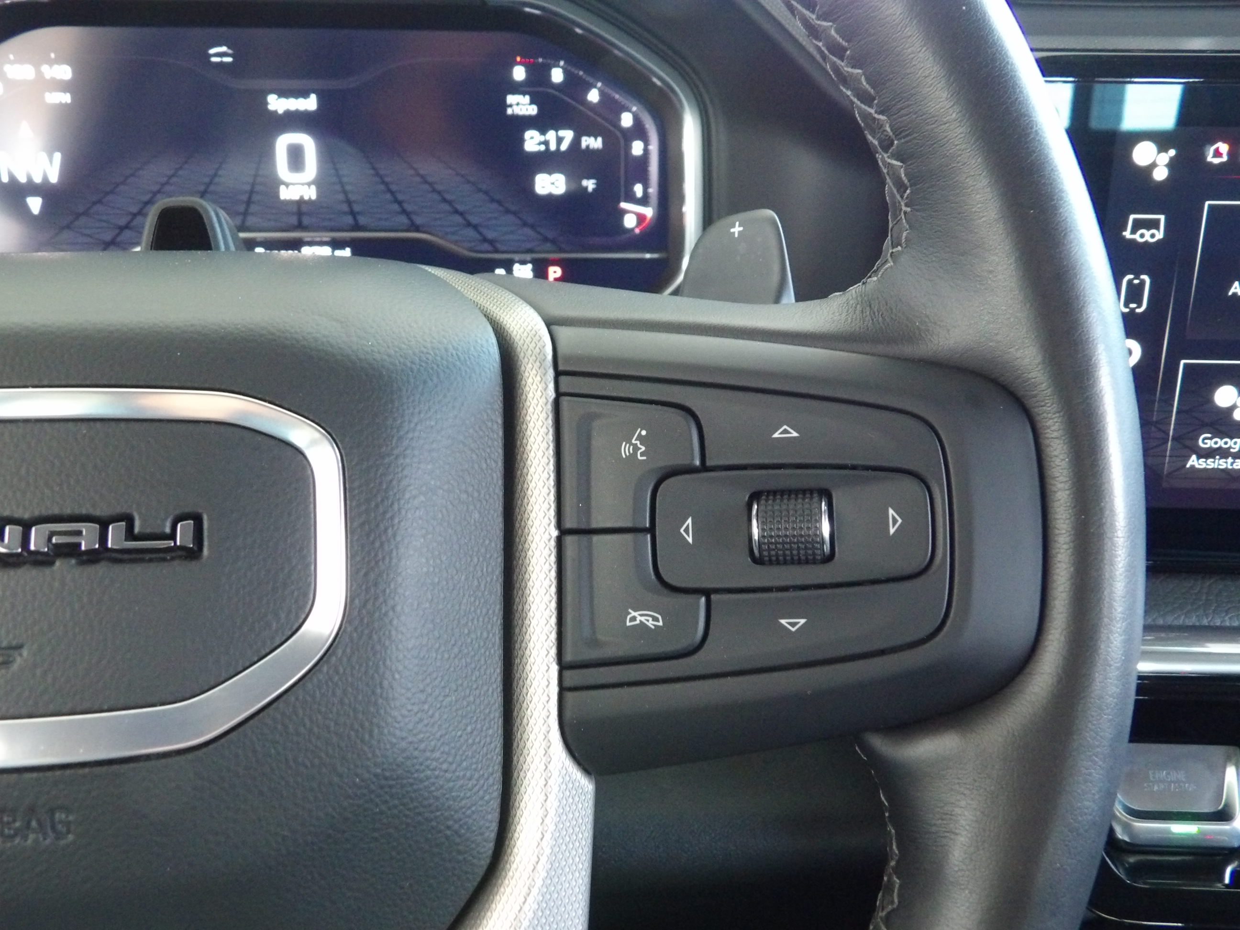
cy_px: 465
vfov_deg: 42.9
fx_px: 1182
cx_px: 620
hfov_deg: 55.4
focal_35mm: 33
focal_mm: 5.9
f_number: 3.6
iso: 800
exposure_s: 1/17
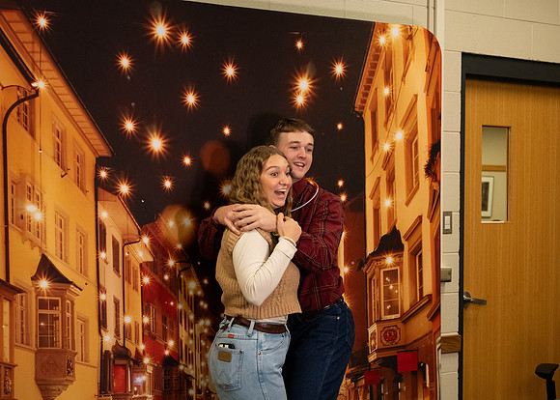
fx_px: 910
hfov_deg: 34.2
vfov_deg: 24.8
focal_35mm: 57
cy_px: 218
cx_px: 310
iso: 2000
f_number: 4
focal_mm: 50
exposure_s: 1/200
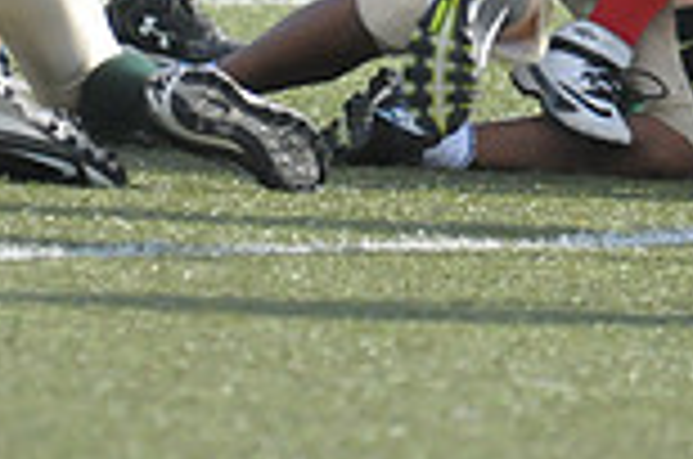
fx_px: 28162
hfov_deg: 1.4
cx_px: 945
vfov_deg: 0.9
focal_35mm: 1466
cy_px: -241
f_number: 4
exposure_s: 1/5000
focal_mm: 260
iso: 1600
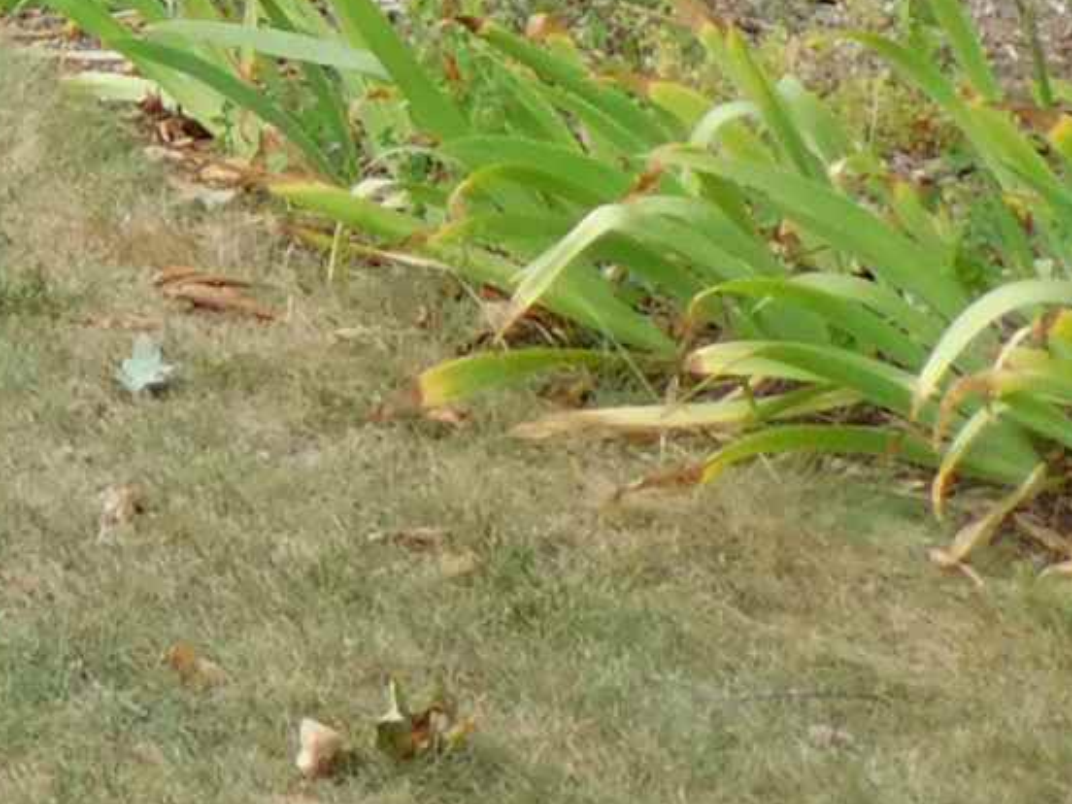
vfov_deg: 8.2
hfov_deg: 9.9
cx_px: -1732
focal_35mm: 167
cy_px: -1132
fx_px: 5172
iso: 125
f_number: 3.2
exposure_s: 1/200
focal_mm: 5.3
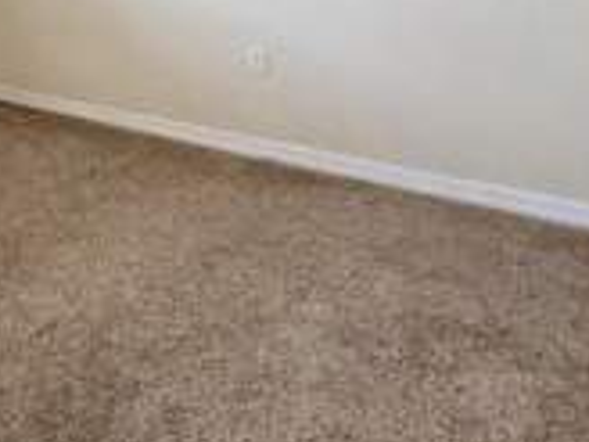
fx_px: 698
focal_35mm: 41
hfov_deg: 43.6
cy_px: -124
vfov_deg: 29.0
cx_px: 115
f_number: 2.2
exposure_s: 1/120
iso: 250
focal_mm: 2.22
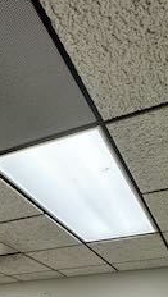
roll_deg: -0.4
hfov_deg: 28.4
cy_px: 373
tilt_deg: -2.6
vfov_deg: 35.5
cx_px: 78
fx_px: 332
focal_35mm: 42
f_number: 2.2
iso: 250
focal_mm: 2.22
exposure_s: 1/120
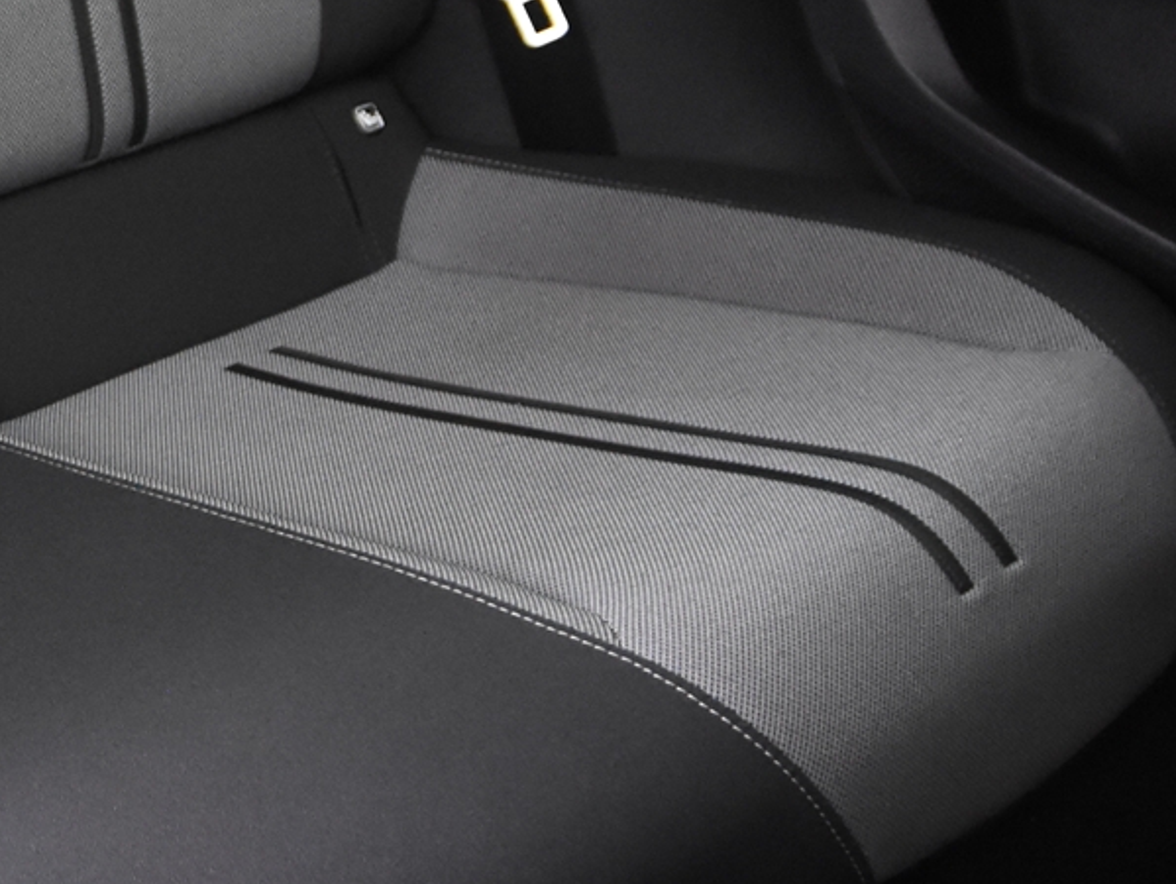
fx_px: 2670
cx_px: -363
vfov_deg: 18.3
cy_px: -10
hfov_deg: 22.2
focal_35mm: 79
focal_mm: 17
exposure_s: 1/25
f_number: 2.8
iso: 3600
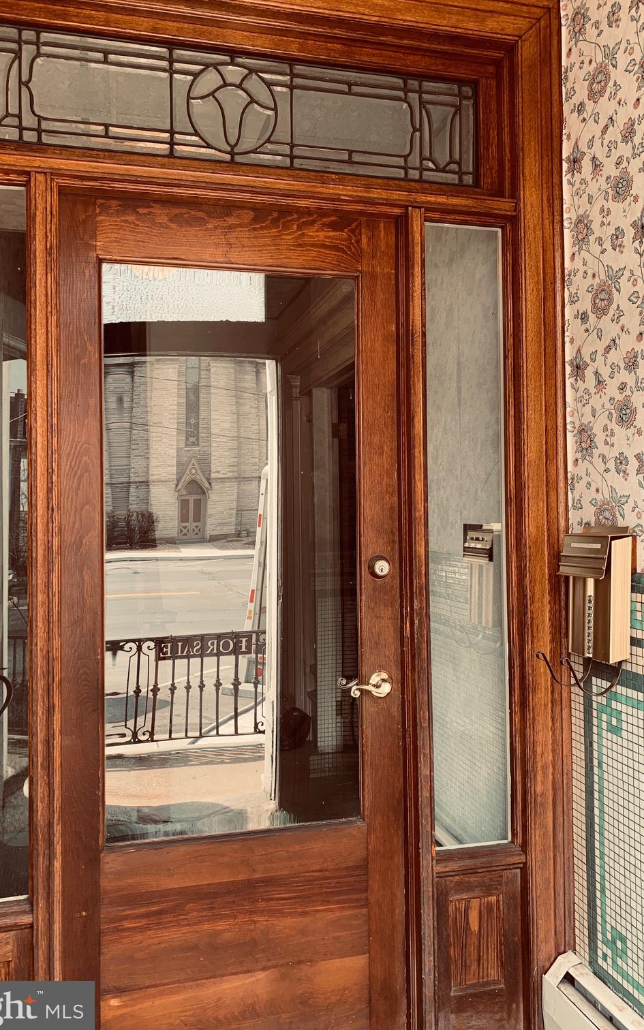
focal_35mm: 28
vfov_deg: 66.5
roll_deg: +0.6
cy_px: 514
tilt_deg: +1.1
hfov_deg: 44.5
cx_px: 317
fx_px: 786
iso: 50
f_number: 1.8
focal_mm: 4.25
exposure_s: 1/121
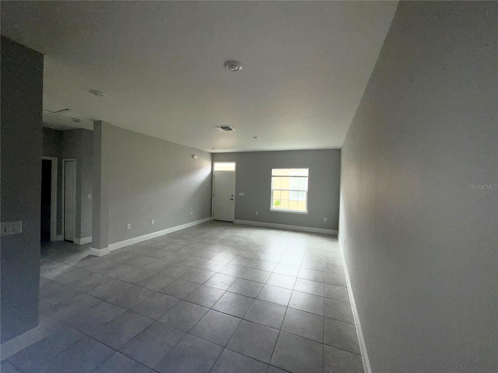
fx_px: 201
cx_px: 249
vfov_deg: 85.7
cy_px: 186
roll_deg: -2.0
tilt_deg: -0.8
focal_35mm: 14
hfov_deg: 102.1
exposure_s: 1/122
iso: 32
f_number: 2.2
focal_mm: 2.22
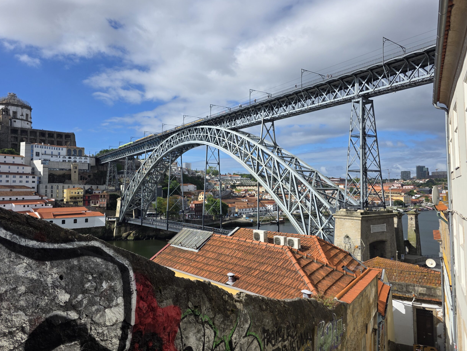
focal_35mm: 24
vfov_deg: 56.8
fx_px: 324
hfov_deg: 71.6
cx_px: 227
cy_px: 172
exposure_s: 1/6809
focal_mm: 6.3
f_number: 1.7
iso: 80
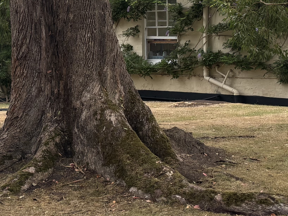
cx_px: 52
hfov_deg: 21.2
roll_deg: +0.0
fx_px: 757
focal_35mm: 91
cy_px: 7
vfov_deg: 16.0
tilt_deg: +1.6
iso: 50
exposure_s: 1/260
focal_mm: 5.96
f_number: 1.6
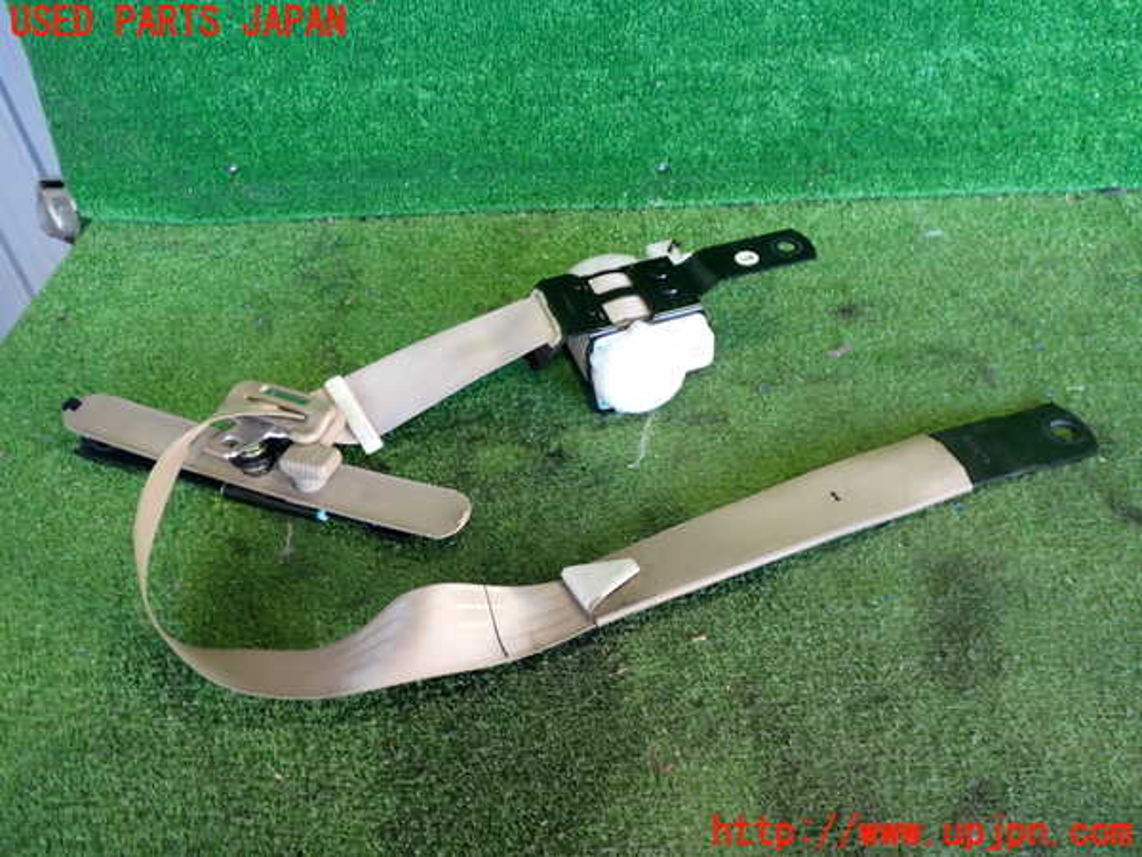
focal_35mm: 30
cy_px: 428
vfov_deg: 46.8
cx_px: 571
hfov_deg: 60.0
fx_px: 990
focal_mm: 5.4
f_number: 2.3
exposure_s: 1/30
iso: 200
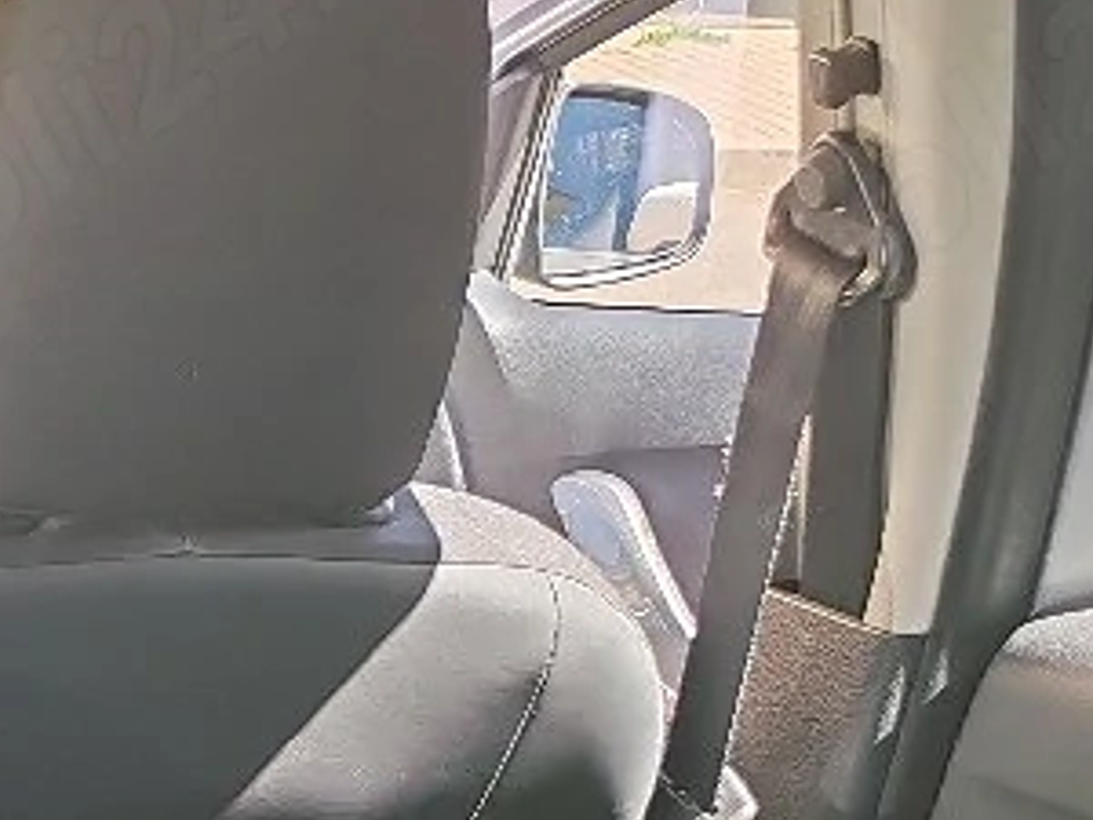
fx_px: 2842
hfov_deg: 18.9
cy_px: 1082
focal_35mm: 90
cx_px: -598
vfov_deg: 15.6
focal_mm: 6.12
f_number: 1.9
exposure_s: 1/100
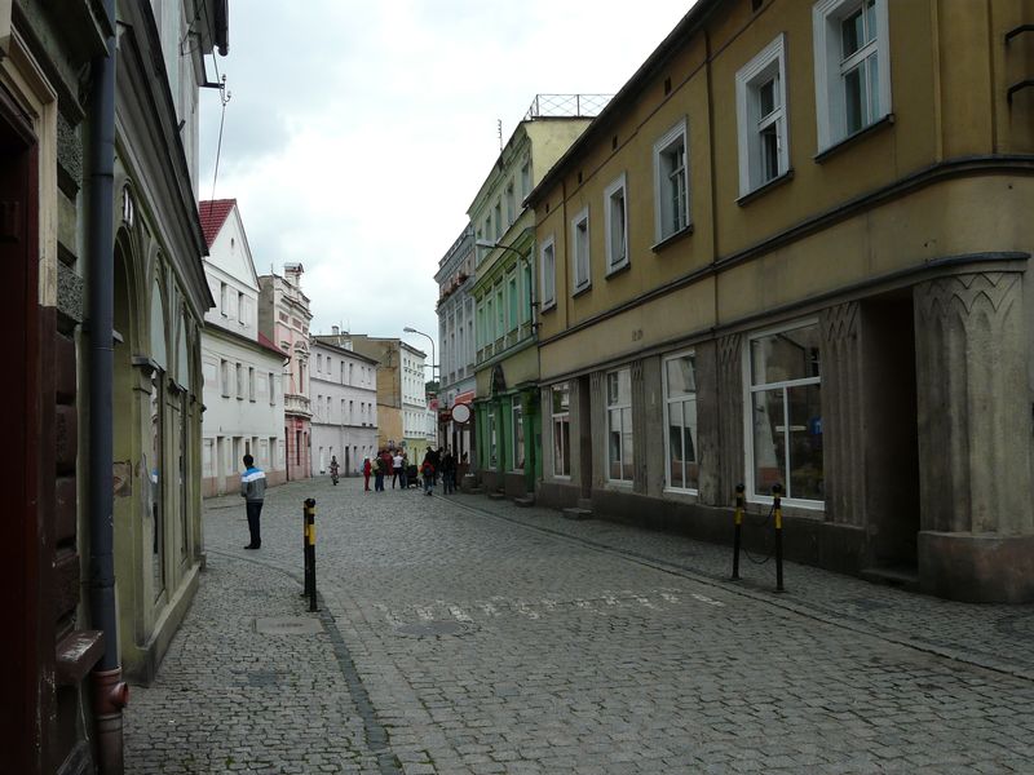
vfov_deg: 39.7
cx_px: 517
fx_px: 1075
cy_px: 388
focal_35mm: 36
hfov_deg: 51.4
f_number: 5.6
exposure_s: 1/200
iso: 100
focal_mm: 5.9
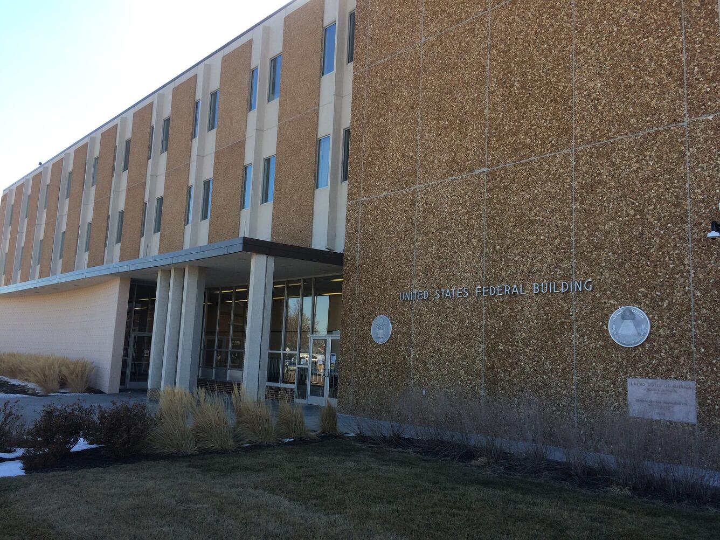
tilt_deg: +8.4
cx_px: 360
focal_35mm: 29
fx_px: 603
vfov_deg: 48.2
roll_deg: -0.6
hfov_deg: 61.7
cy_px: 270
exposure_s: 1/695
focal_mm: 4.15
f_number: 2.2
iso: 32
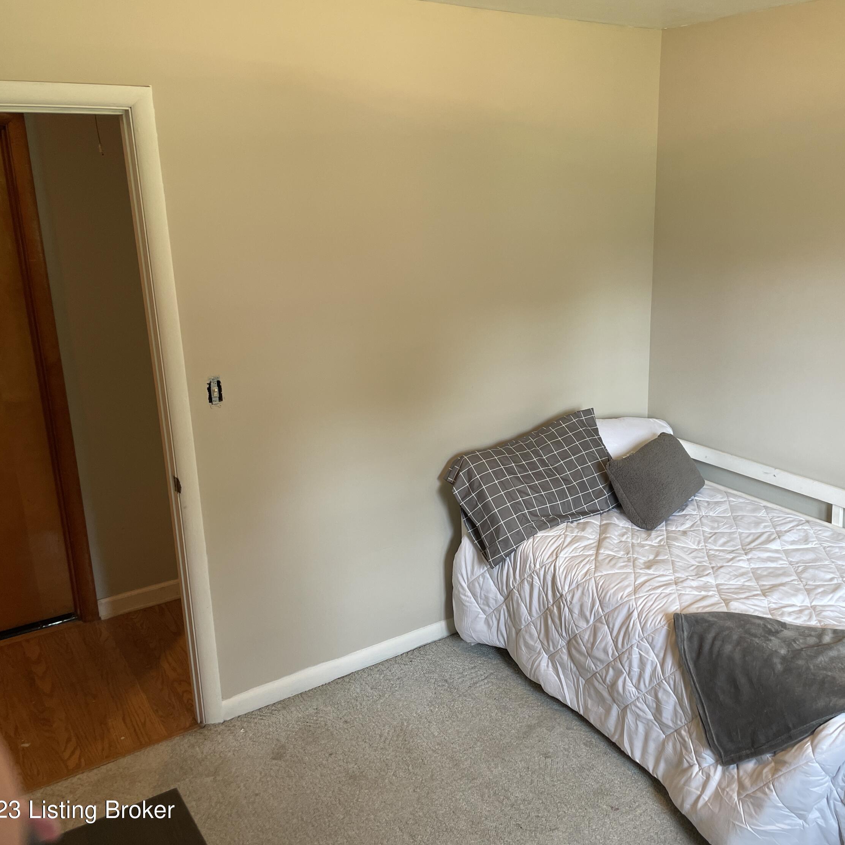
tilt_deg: -15.5
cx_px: 518
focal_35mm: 31
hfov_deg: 52.1
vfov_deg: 52.5
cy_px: 421
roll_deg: +0.4
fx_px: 856
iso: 80
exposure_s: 1/60
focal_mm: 4.2
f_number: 1.6
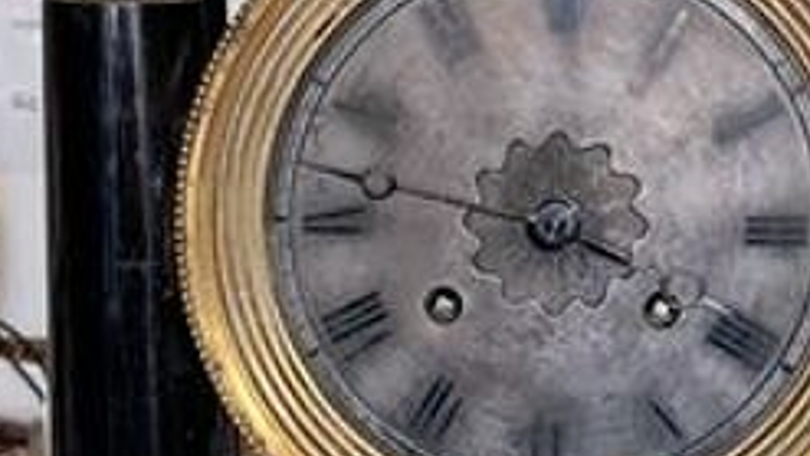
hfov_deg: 13.5
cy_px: 379
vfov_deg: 7.6
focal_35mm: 159
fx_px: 3415
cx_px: 567
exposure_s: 1/50
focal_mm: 4
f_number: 1.8
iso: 400
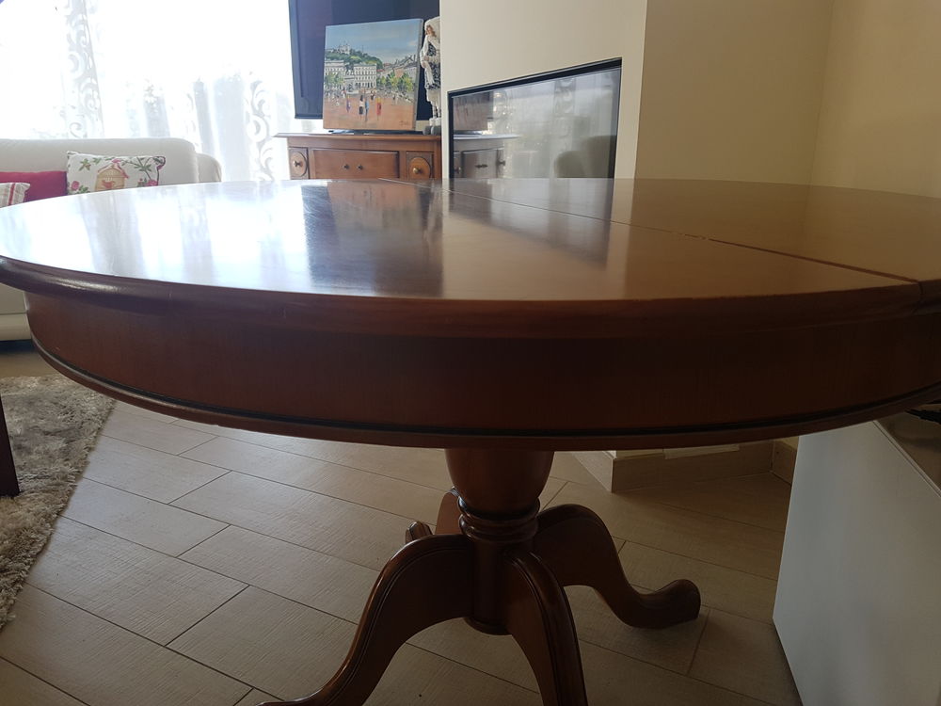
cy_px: 353
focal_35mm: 26
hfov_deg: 67.3
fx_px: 707
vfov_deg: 53.1
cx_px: 470
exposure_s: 1/114
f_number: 1.7
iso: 40
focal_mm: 4.2
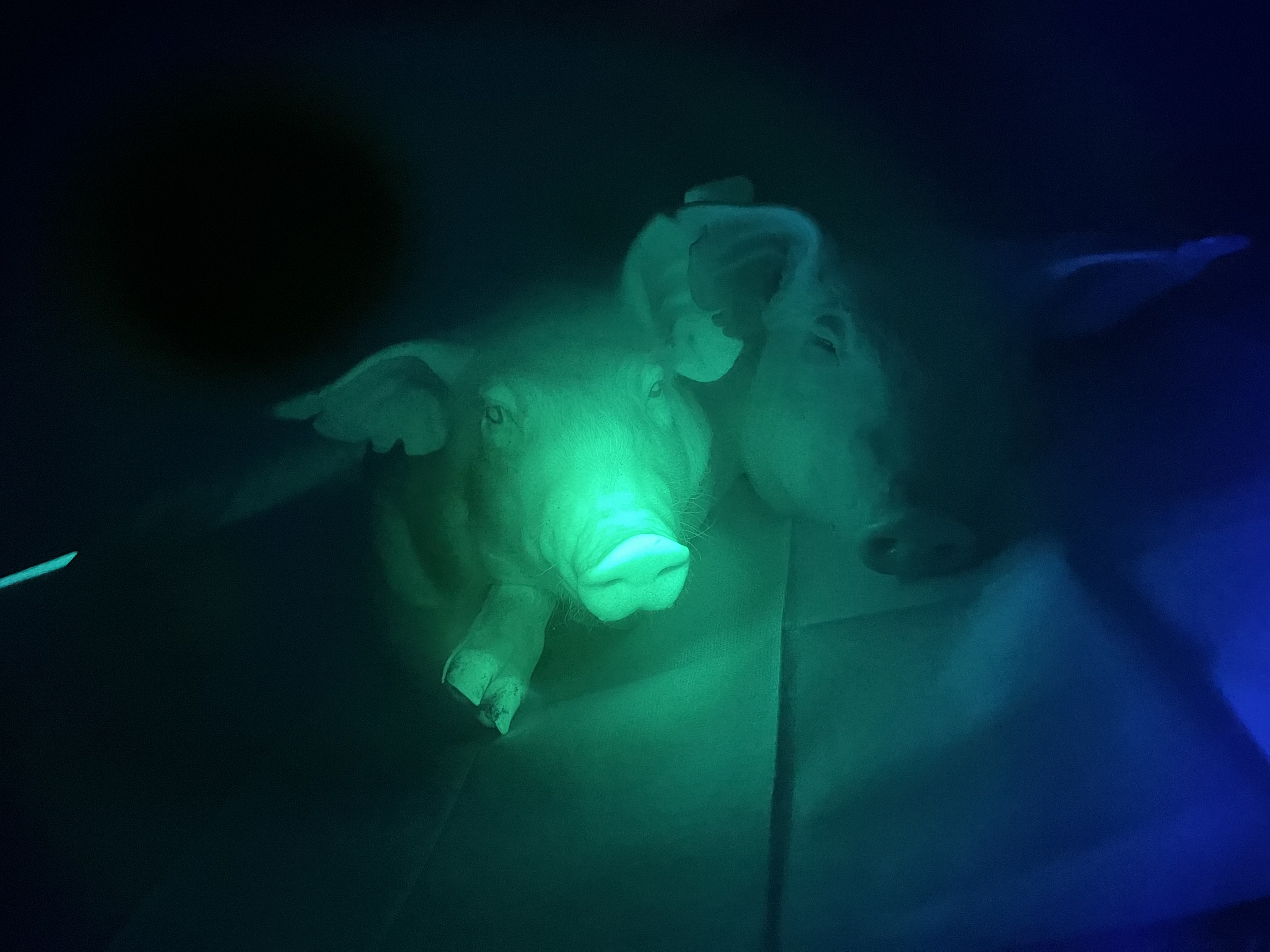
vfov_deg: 53.1
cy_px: 476
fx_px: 954
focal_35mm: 26
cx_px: 635
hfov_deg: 67.3
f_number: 1.6
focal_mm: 5.1
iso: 2500
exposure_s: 1/15
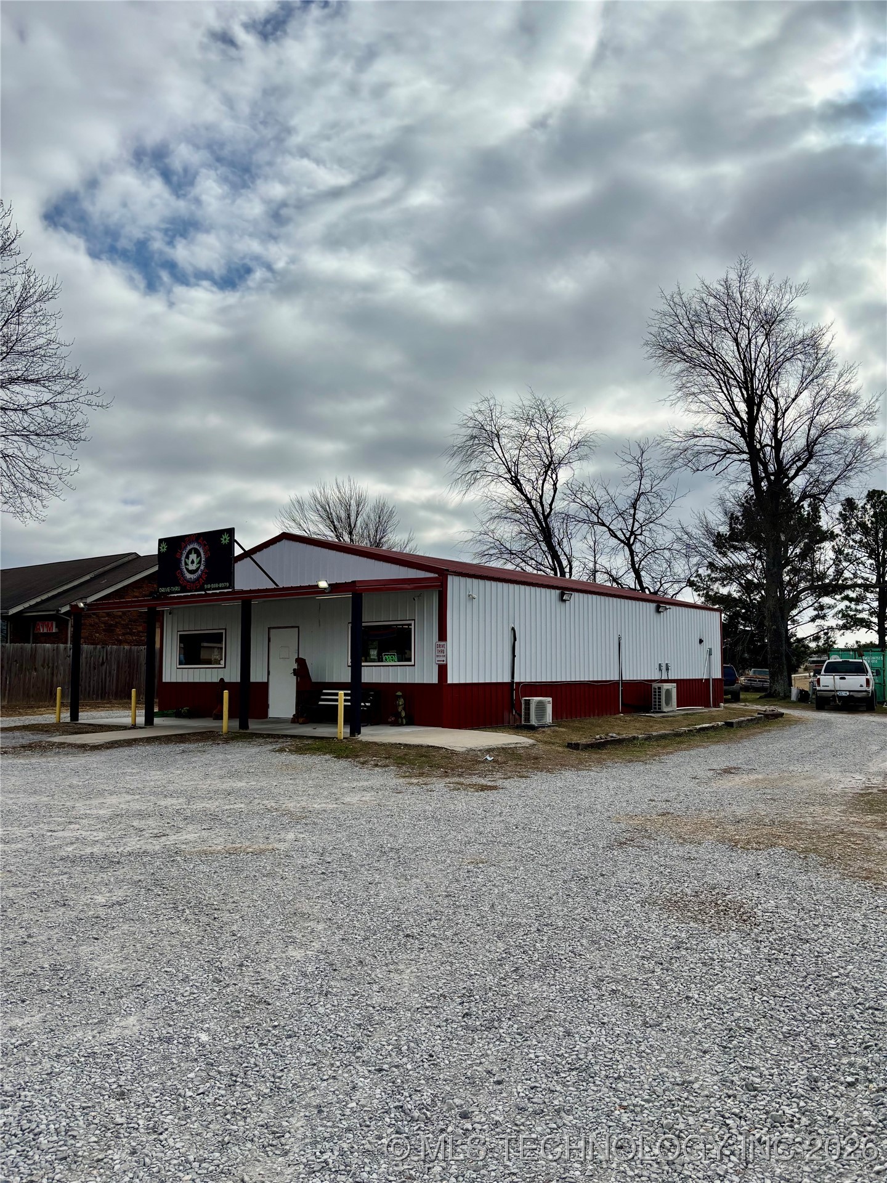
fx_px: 888
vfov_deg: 67.3
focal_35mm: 26
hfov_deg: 53.1
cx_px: 444
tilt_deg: +3.4
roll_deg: -0.6
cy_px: 592
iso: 50
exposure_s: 1/8333
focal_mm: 5.96
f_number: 1.6
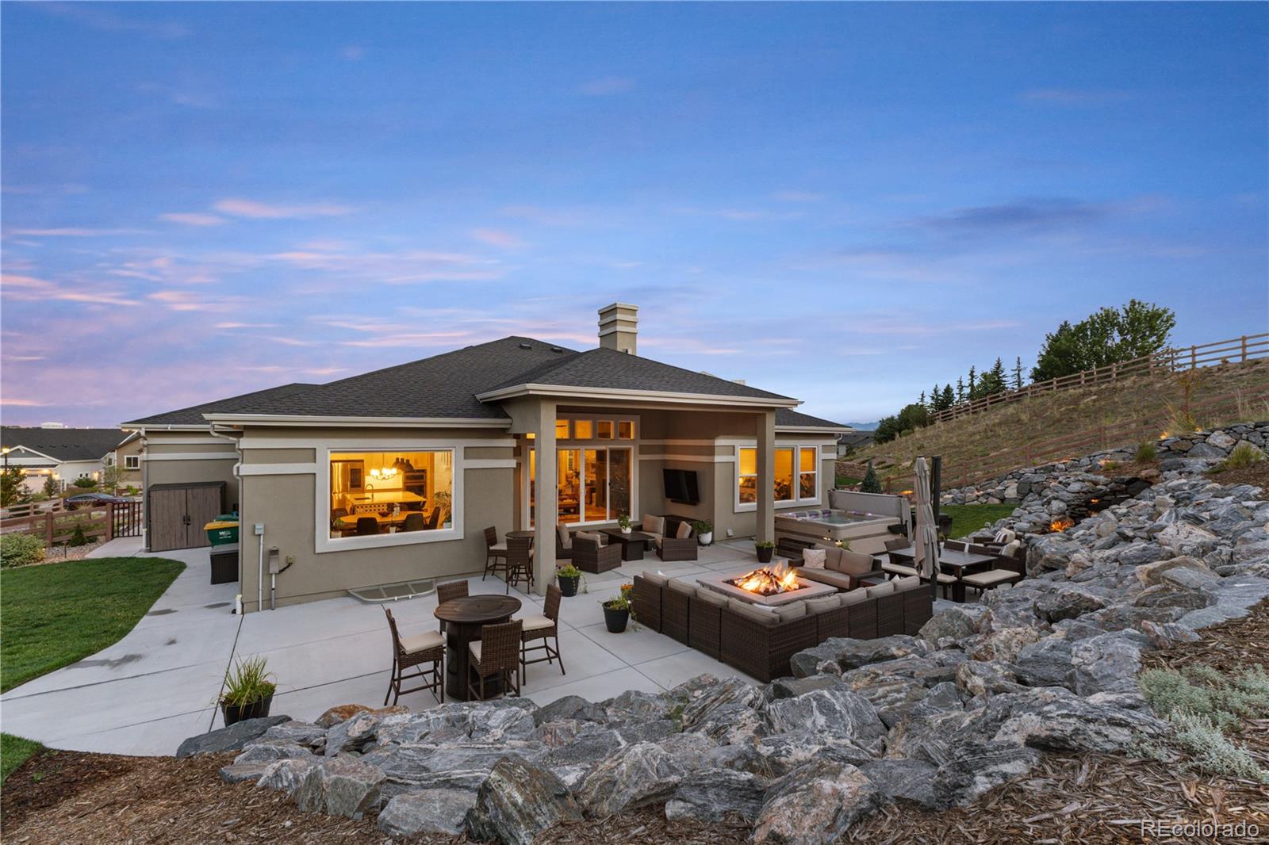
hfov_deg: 100.4
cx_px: 634
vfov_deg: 77.3
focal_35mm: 15
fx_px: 529
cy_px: 422
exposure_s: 1
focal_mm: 10
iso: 250
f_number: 8
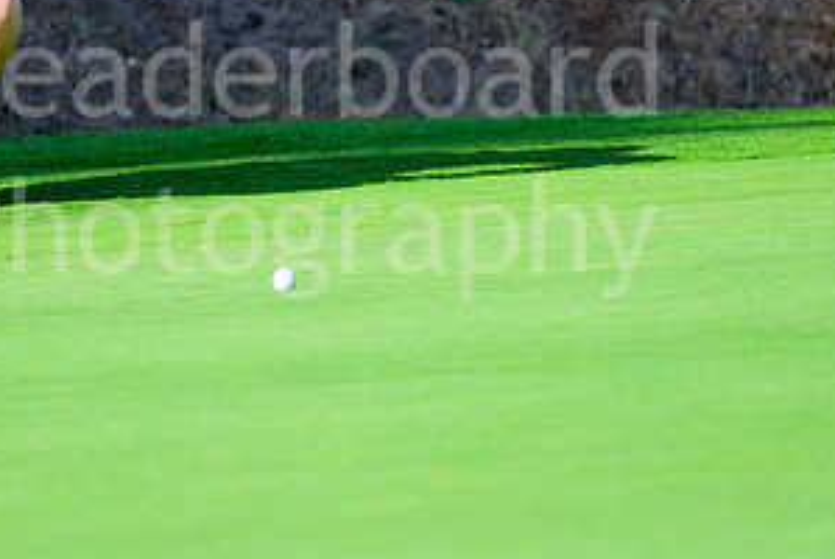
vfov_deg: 1.8
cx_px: 302
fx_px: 17993
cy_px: 96
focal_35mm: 775
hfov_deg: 2.7
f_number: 5.6
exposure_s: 1/2000
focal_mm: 400
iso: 640
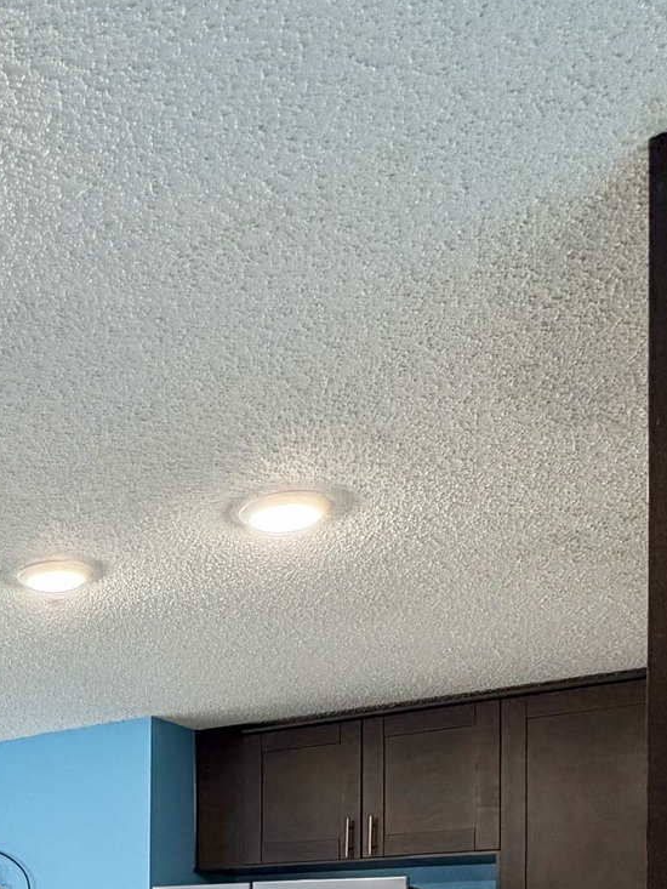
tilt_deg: -0.2
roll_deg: -1.5
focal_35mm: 44
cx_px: -110
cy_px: 958
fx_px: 1130
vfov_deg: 36.8
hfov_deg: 28.9
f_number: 2.2
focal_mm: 2.22
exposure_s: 1/60
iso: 200
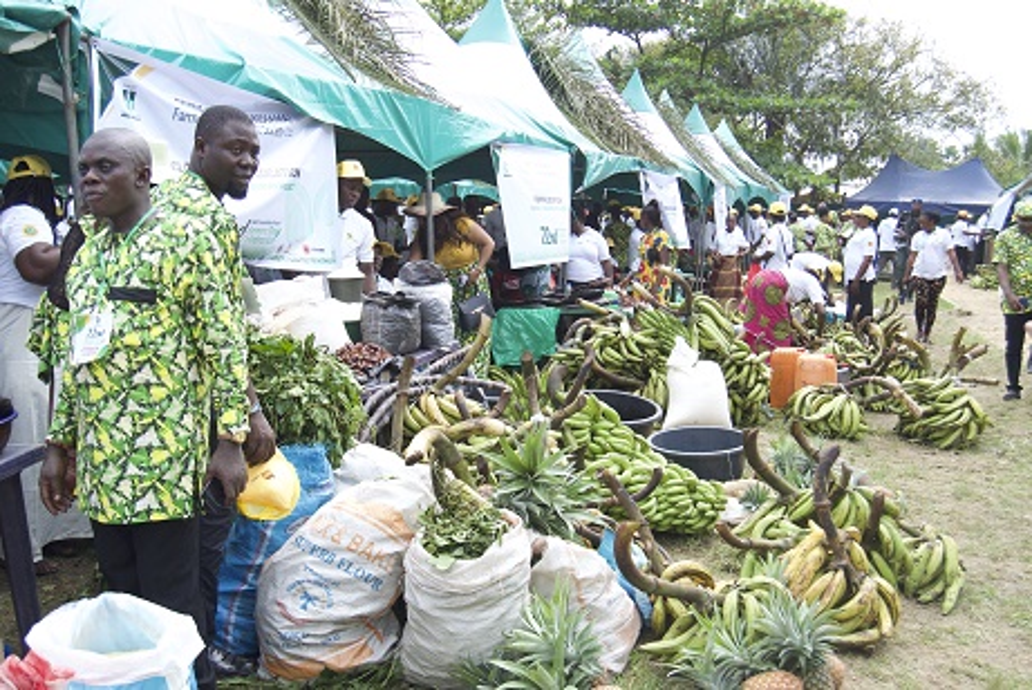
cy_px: 345
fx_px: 990
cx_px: 516
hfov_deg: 55.1
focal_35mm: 34
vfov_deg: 38.4
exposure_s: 1/640
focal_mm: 23
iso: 400
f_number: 5.6
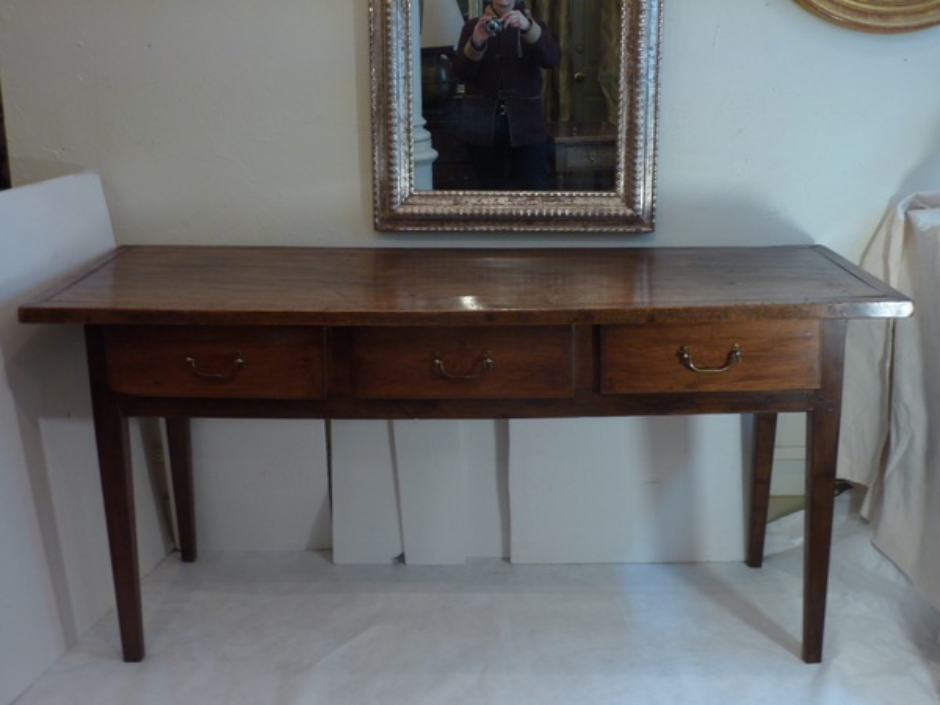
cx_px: 470
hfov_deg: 44.8
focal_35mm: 42
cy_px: 352
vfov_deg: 34.3
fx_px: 1141
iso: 80
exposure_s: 1/8
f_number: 3.7
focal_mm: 6.9
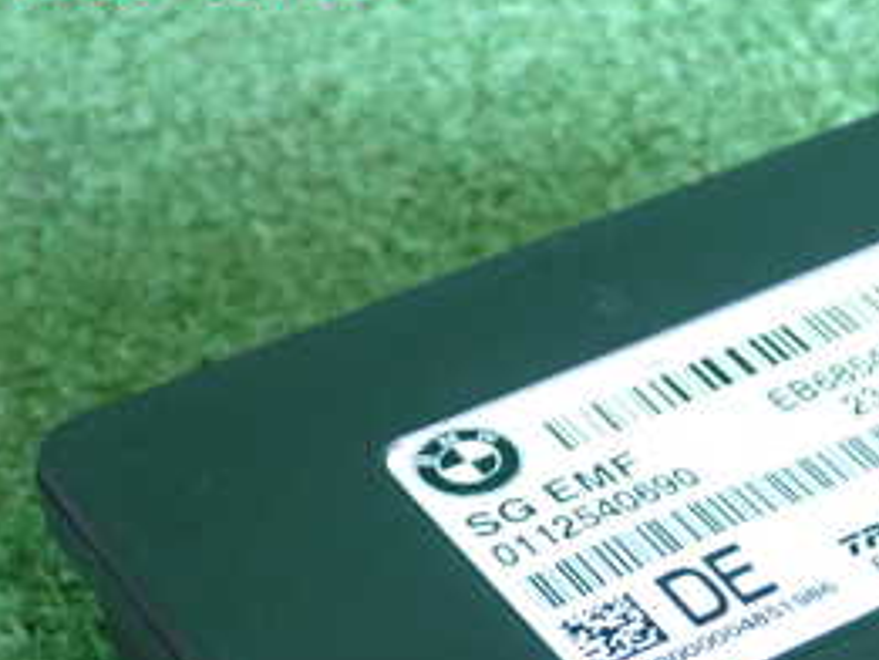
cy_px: 687
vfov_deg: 14.4
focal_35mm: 101
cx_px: 781
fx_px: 2566
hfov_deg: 19.1
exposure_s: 1/125
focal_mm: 7.84
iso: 800
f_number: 2.9
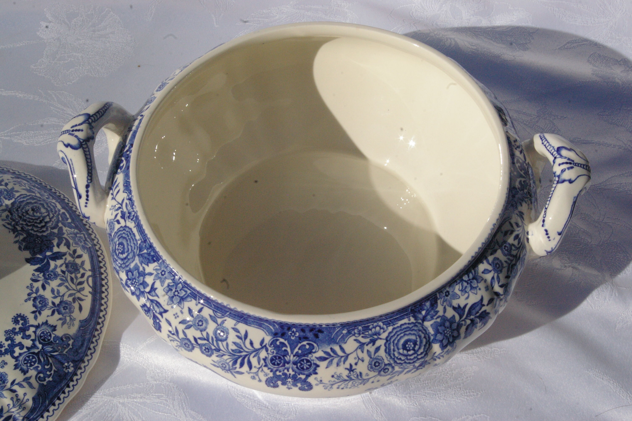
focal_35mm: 39
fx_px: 684
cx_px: 316
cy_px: 210
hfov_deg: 49.6
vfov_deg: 34.1
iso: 1600
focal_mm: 26
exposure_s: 1/1000
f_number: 16
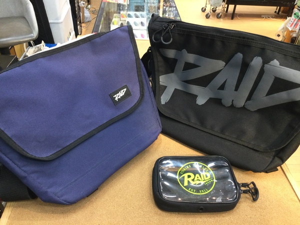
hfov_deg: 58.4
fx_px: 269
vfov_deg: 45.4
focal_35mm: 31
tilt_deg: -38.7
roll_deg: -2.9
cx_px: 150
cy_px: 112
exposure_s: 1/30
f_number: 2.4
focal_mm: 3.3
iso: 100
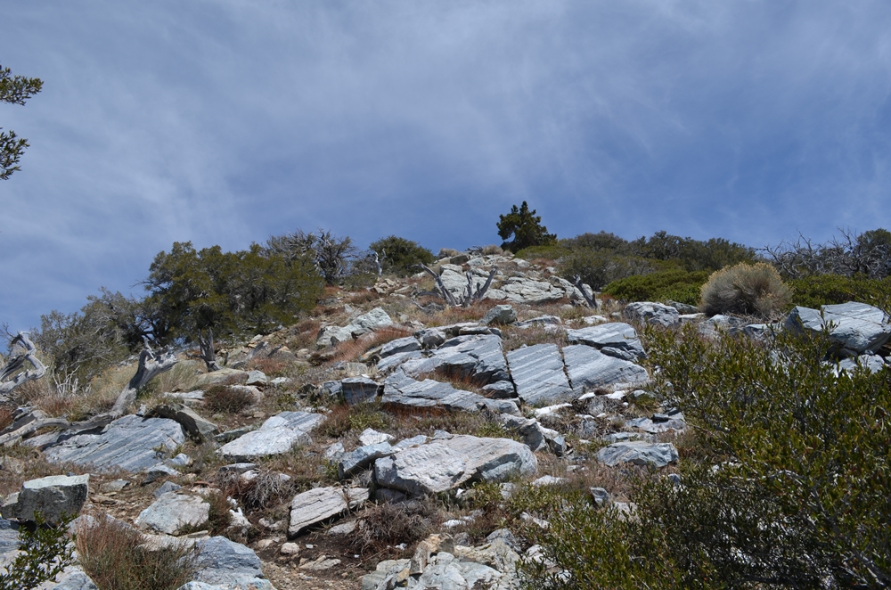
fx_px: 667
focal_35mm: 27
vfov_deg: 47.7
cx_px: 446
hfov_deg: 67.5
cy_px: 295
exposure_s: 1/320
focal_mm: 18
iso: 100
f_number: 9
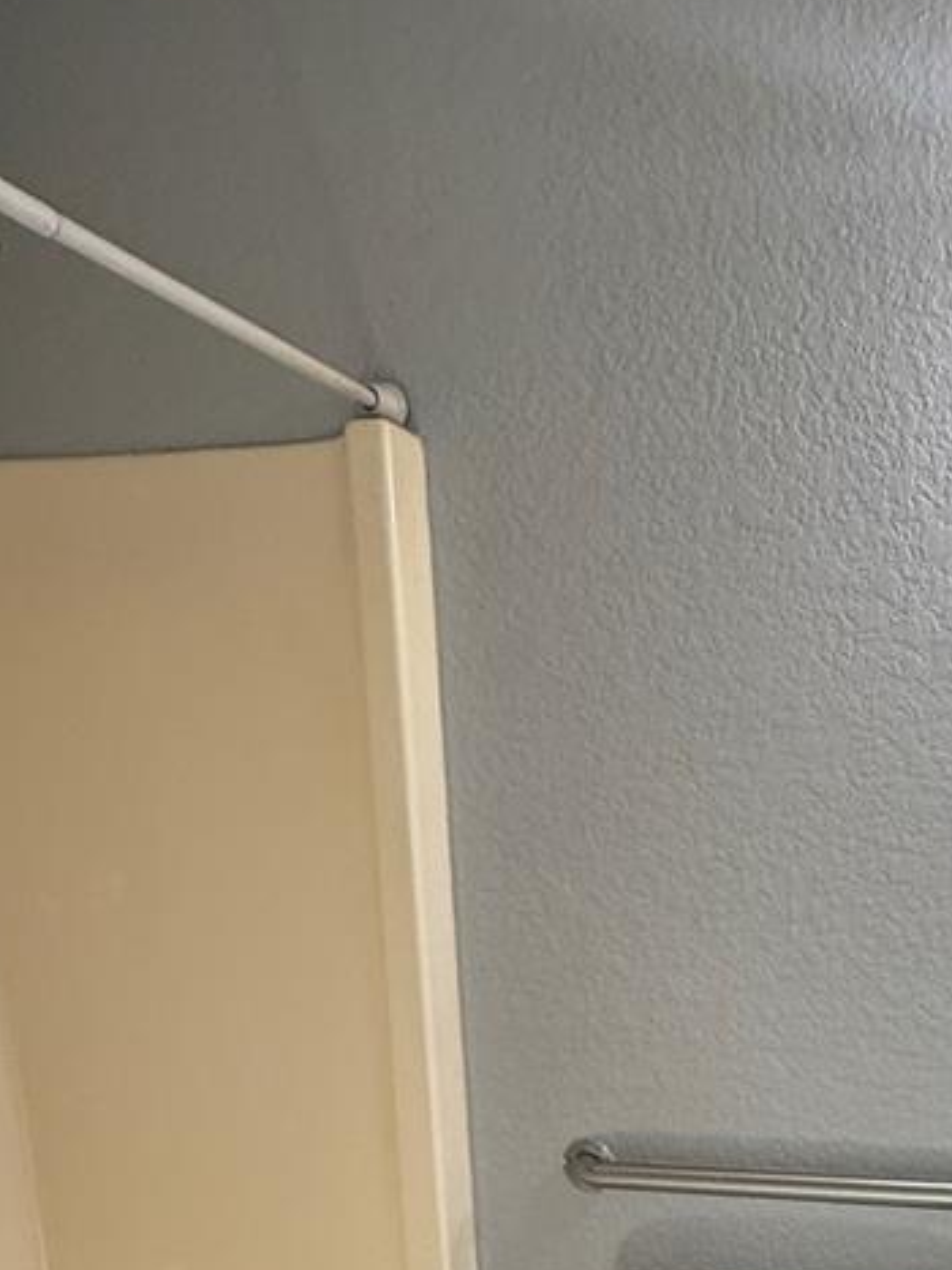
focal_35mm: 36
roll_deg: +0.9
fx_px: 1321
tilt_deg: -13.6
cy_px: 1197
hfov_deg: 35.3
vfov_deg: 45.4
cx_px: 982
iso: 200
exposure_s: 1/60
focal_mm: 2.22
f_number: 2.2
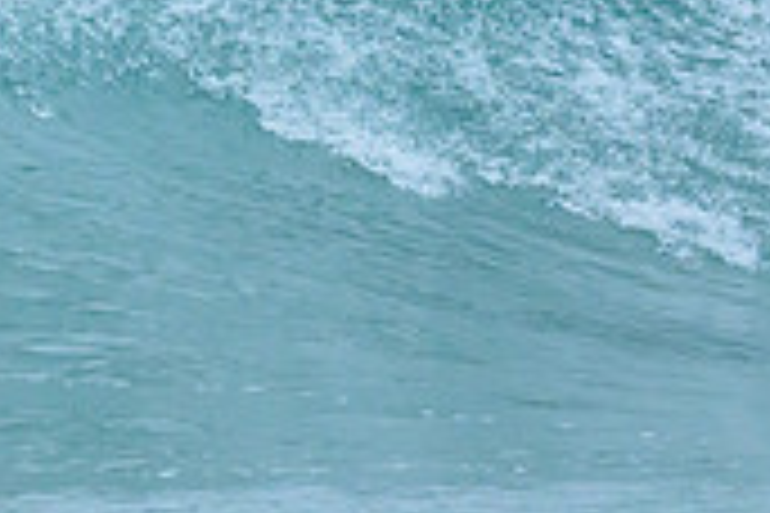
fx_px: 79454
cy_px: 65
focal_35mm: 3715
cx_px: 29
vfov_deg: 0.4
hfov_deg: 0.6
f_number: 6.3
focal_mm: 800
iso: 1800
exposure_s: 1/3200
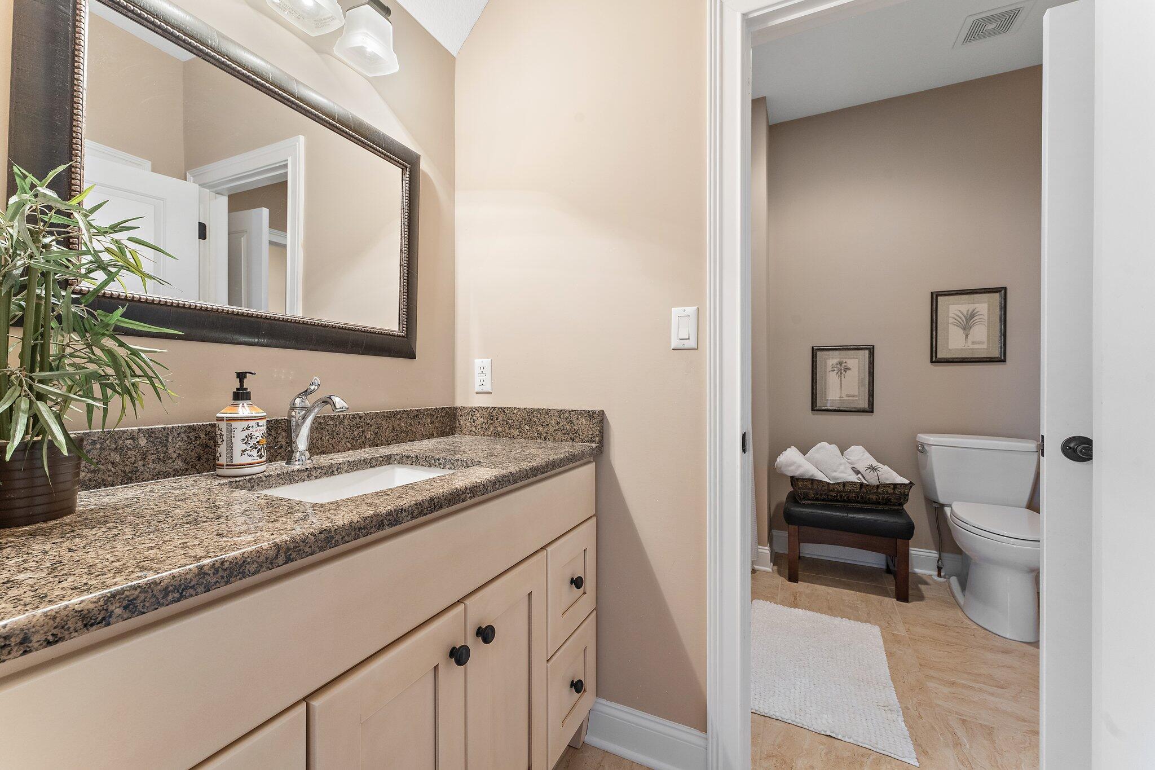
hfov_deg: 104.3
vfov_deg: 81.2
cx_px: 578
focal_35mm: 14
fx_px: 449
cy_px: 385
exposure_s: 1/3
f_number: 10
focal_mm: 14
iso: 800
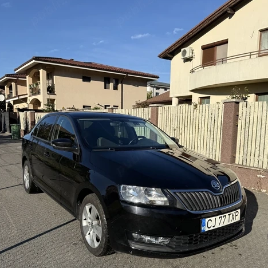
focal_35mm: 29
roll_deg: -0.7
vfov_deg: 55.4
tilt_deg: -5.2
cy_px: 154
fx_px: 254
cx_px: 134
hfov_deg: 55.6
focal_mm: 6.76
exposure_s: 1/4673
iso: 80
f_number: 1.78
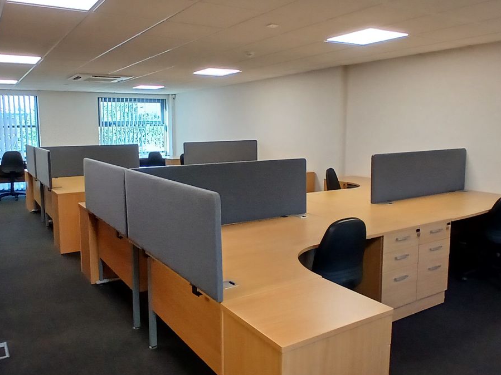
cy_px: 178
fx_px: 304
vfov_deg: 63.4
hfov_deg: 78.6
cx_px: 217
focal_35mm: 21
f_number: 2.2
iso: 100
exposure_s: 1/33.3
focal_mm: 1.4
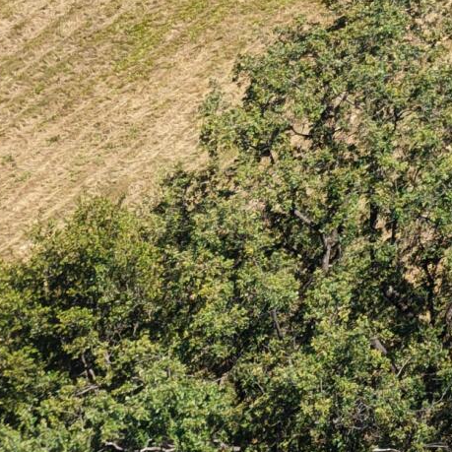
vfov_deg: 11.6
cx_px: 1179
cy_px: -501
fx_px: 1965
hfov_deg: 10.7
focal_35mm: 133
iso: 290
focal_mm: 8.67
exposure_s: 1/5000
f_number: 1.8
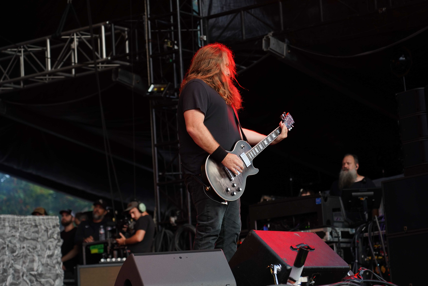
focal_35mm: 105
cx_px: 214
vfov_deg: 13.0
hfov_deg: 19.5
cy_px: 143
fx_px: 1248
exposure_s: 1/125
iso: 320
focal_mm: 105
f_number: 4
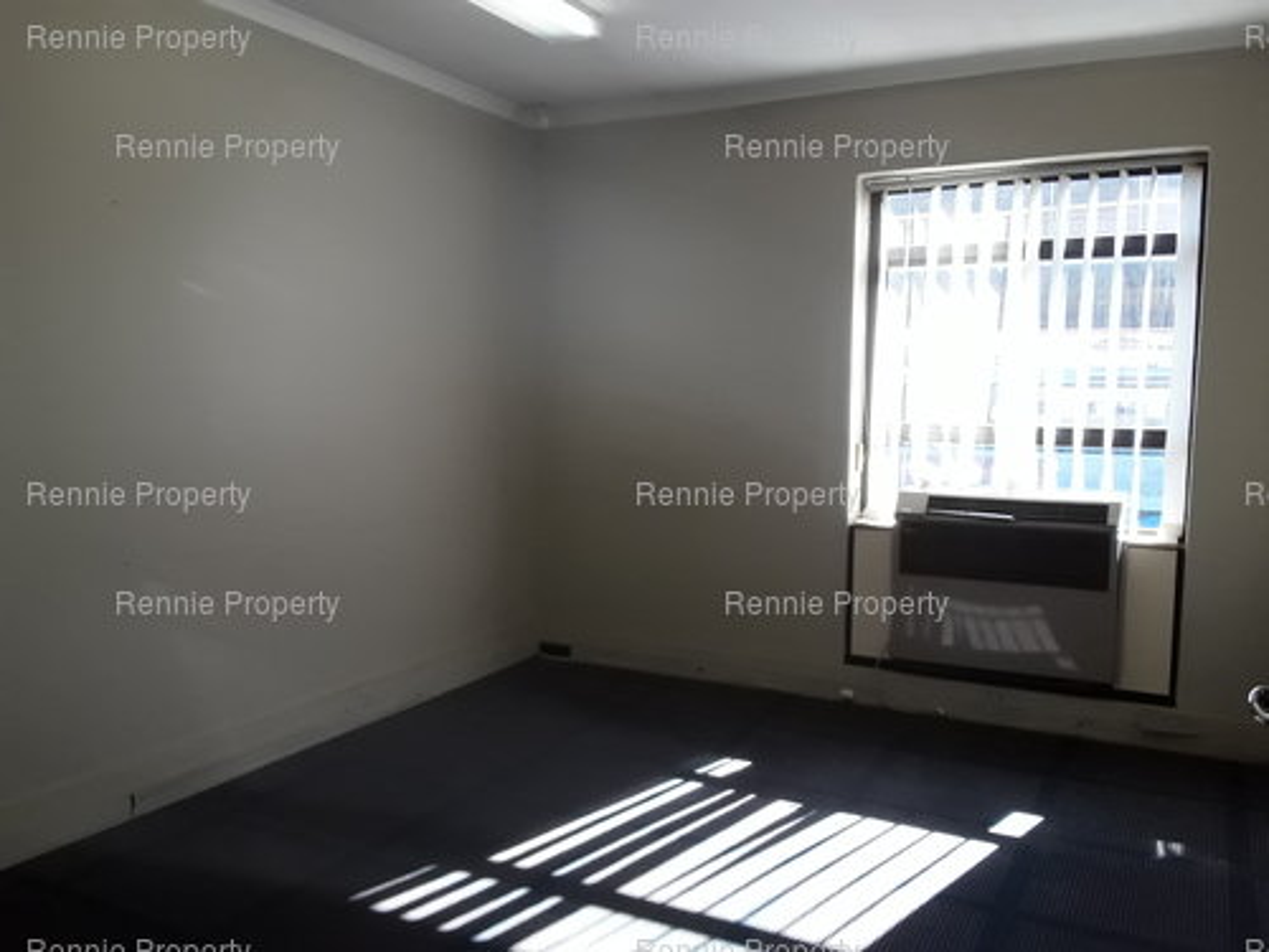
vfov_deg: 46.8
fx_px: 1100
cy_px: 476
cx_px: 634
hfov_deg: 60.0
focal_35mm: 30
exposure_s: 1/100
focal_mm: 2.2
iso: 64
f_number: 1.9
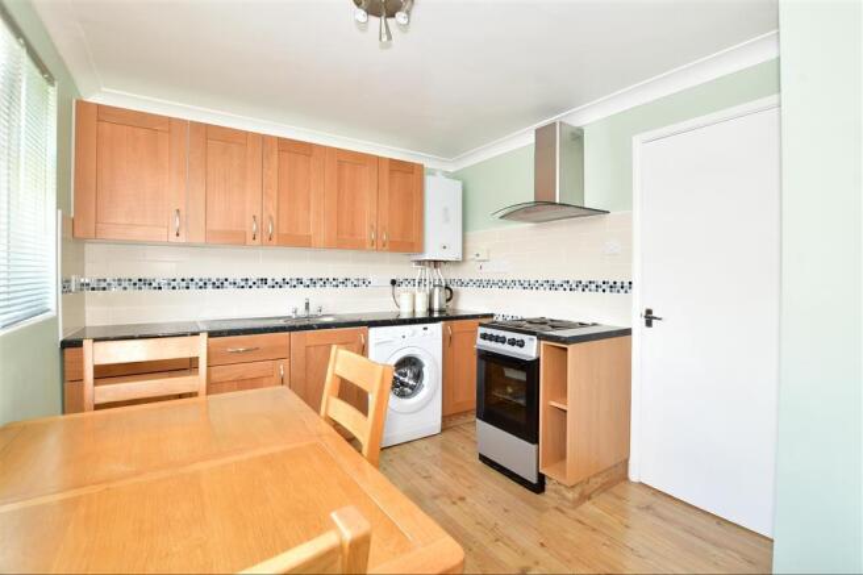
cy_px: 288
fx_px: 359
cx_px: 432
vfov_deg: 77.3
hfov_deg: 100.4
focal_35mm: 15
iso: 200
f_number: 8
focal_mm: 10
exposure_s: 1/10
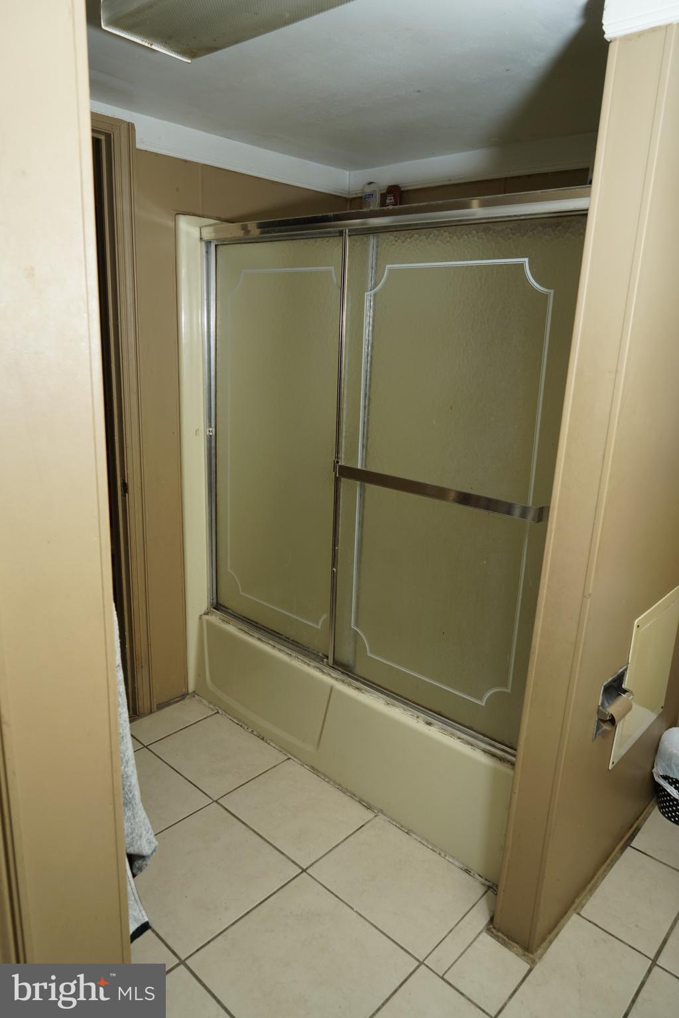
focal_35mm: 24
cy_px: 509
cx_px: 340
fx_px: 679
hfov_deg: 53.1
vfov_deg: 73.7
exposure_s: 1/125
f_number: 5
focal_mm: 24
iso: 500
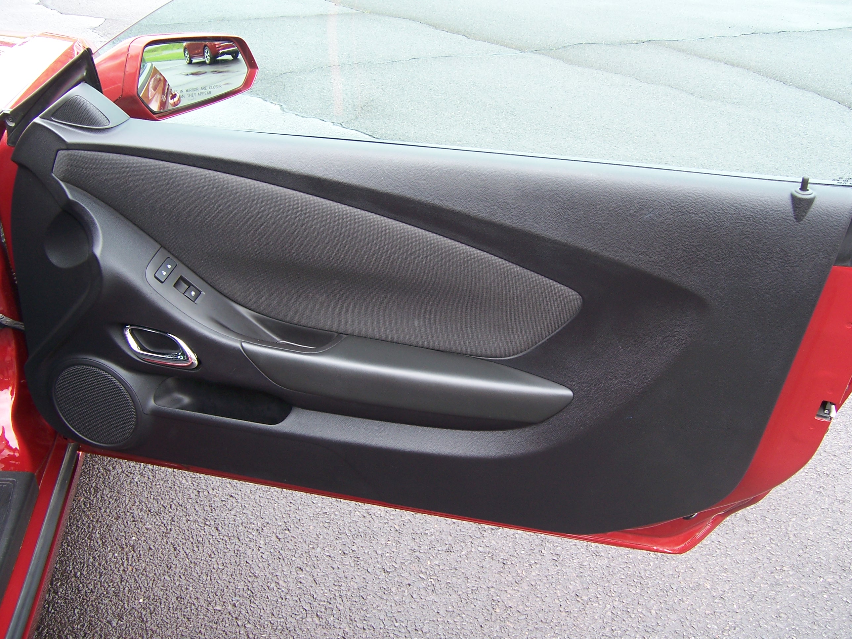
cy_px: 320
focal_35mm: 33
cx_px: 426
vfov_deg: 42.9
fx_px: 812
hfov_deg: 55.4
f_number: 3.4
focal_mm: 5.5
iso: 80
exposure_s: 1/45
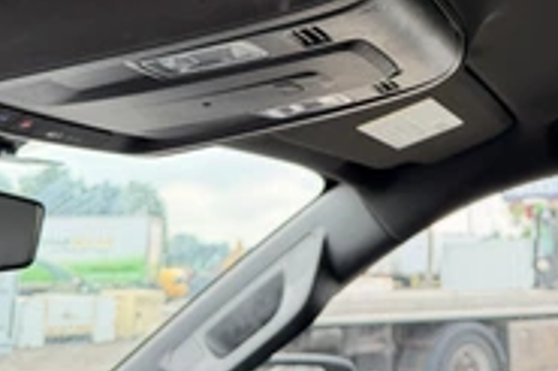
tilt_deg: +17.3
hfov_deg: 36.4
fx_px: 836
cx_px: 386
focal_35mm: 54
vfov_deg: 23.6
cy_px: -30
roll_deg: +1.3
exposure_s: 1/180
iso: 80
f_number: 1.78
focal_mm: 6.76
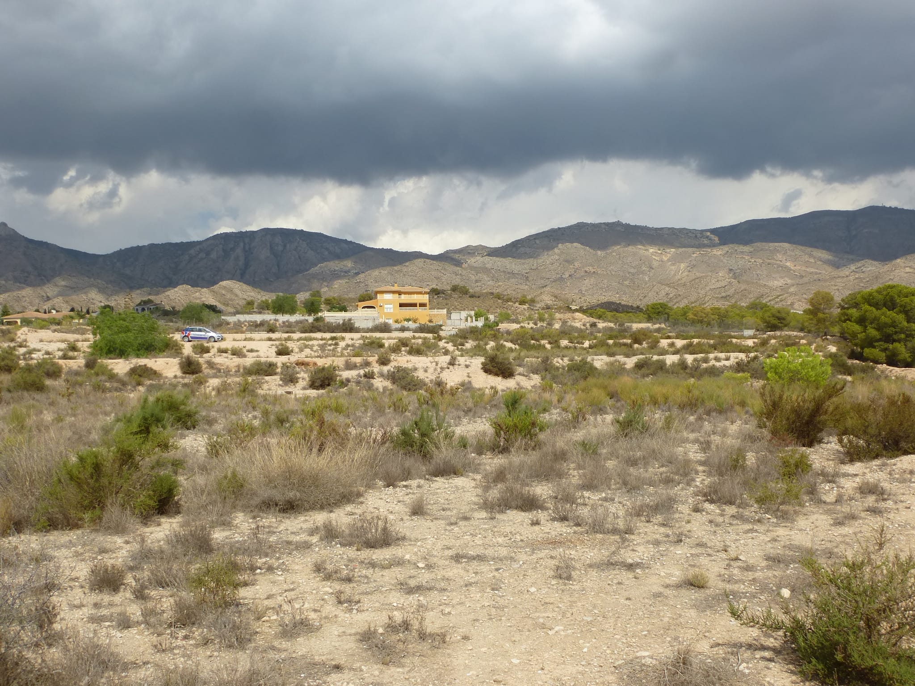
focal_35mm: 30
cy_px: 343
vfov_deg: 46.8
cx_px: 458
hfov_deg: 60.0
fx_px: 793
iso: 100
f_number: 4
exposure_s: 1/1600
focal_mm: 5.4
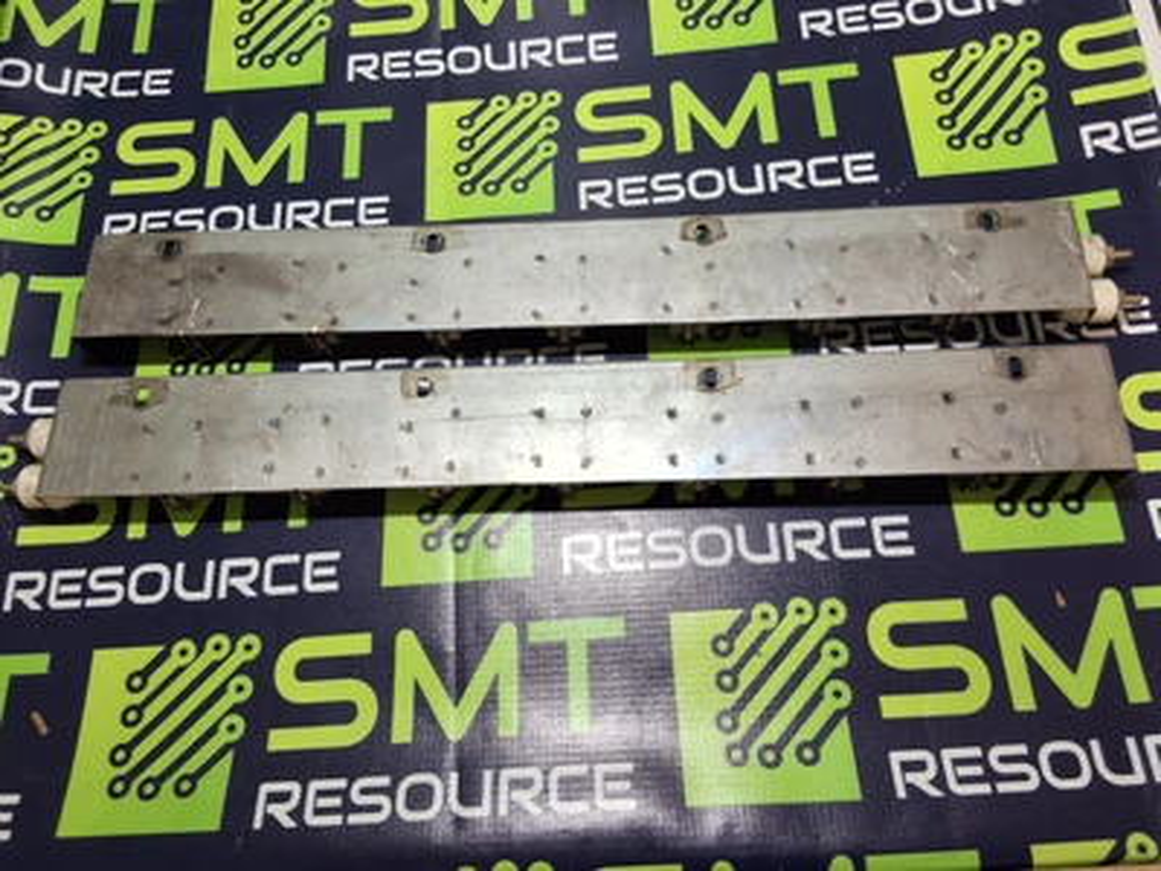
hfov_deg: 63.4
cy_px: 436
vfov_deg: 49.7
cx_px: 580
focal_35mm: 28
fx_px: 939
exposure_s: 1/40
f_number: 1.9
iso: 50
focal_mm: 2.91
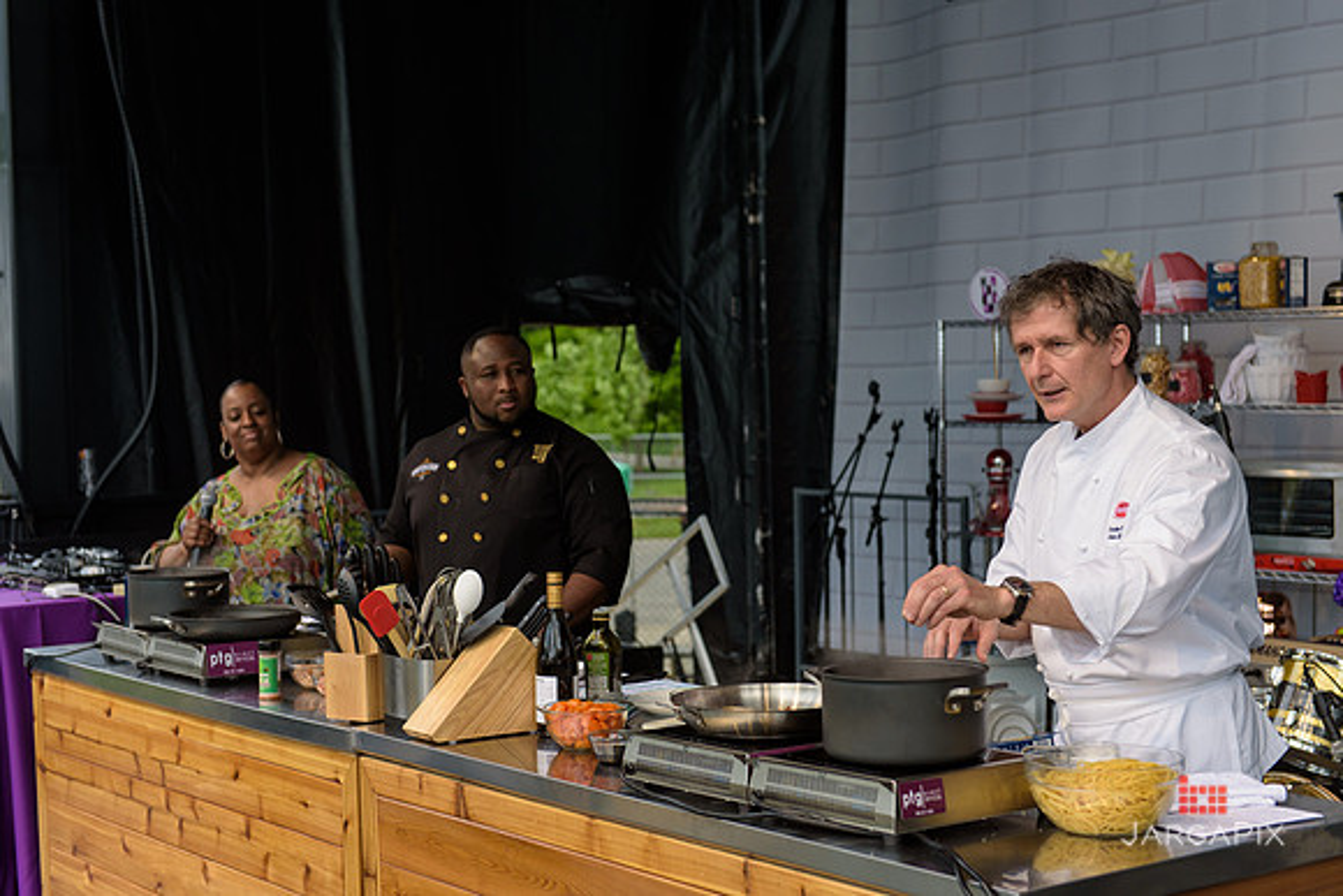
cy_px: 448
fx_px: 2164
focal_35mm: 58
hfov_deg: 34.5
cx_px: 672
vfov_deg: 23.4
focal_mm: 58
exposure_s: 1/1250
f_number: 3.2
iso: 200
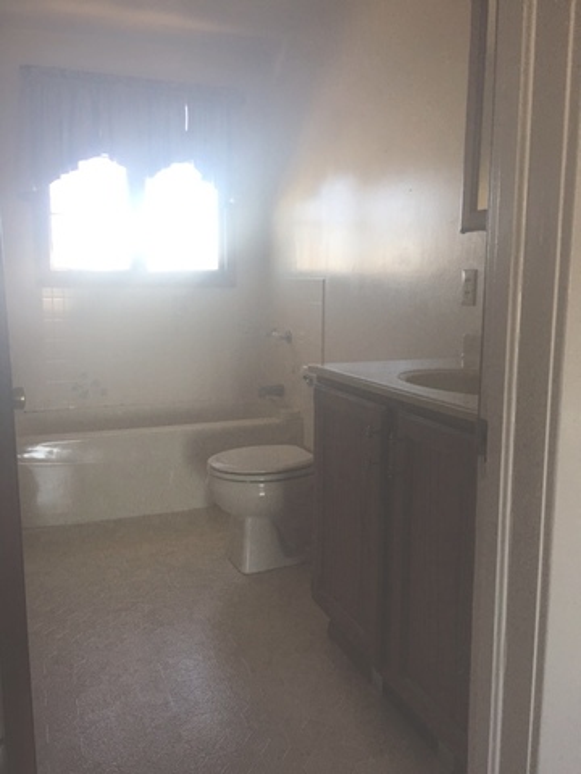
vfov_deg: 61.7
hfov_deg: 48.2
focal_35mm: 29
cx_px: 290
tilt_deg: -8.7
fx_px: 649
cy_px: 387
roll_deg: +0.3
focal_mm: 4.15
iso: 32
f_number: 2.2
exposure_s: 1/30
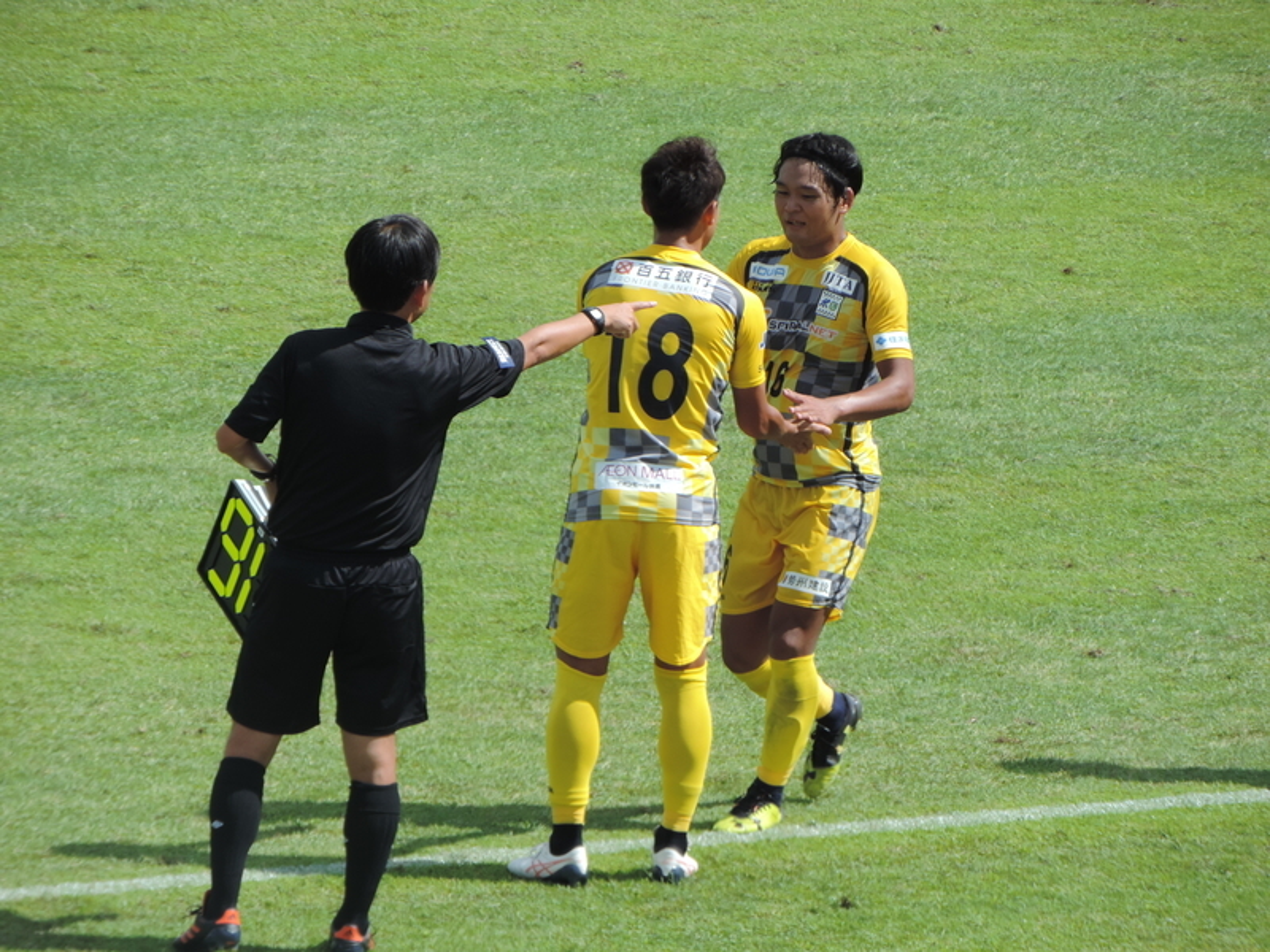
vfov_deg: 3.2
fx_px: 17243
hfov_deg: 4.2
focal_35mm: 470
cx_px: 635
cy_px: 476
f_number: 4.9
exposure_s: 1/400
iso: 80
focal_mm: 83.8
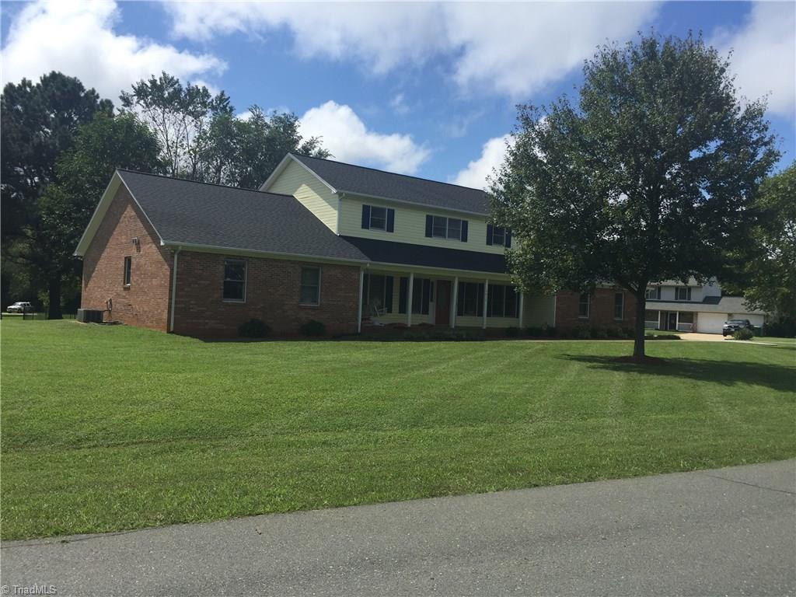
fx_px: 667
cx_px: 398
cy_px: 298
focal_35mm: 29
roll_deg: -4.1
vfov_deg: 48.2
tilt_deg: +2.2
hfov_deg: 61.7
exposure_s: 1/2825
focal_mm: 4.15
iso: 32
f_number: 2.2
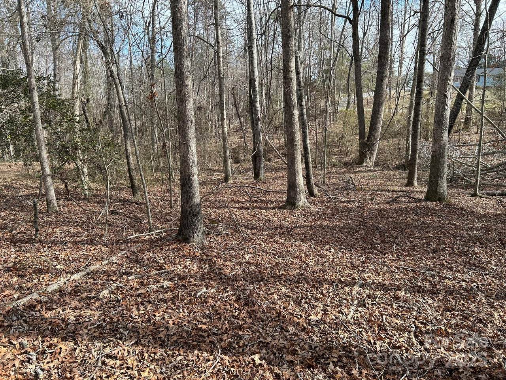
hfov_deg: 67.3
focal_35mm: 26
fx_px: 380
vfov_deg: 53.1
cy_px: 190
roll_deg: +1.0
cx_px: 253
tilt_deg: -11.3
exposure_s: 1/949
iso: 50
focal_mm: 5.7
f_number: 1.5
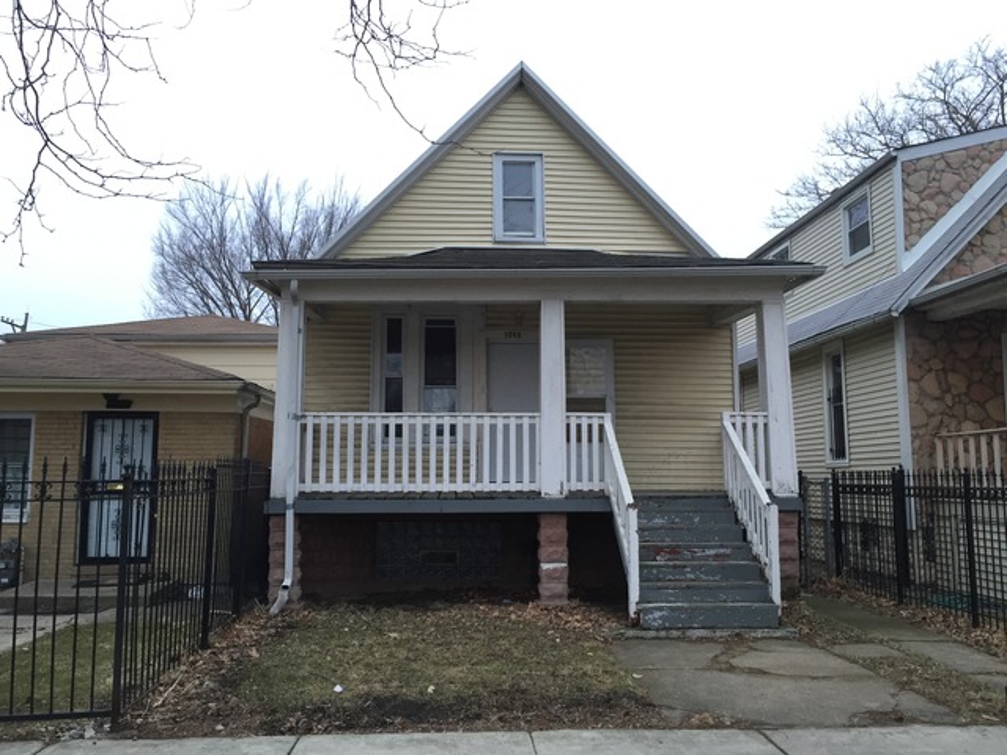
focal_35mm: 29
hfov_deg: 61.7
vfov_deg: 48.2
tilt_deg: +6.9
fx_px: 844
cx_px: 504
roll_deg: +0.9
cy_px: 378
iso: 64
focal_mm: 4.15
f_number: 2.2
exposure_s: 1/30
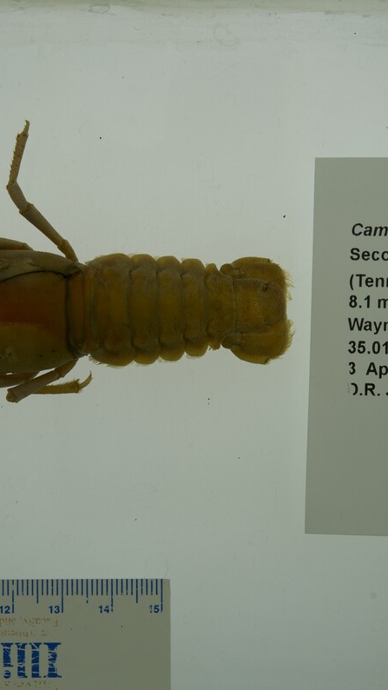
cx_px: 184
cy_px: 347
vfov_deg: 22.4
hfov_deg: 12.7
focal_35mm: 95
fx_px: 1736
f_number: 10
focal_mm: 60
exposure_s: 1/160
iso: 100
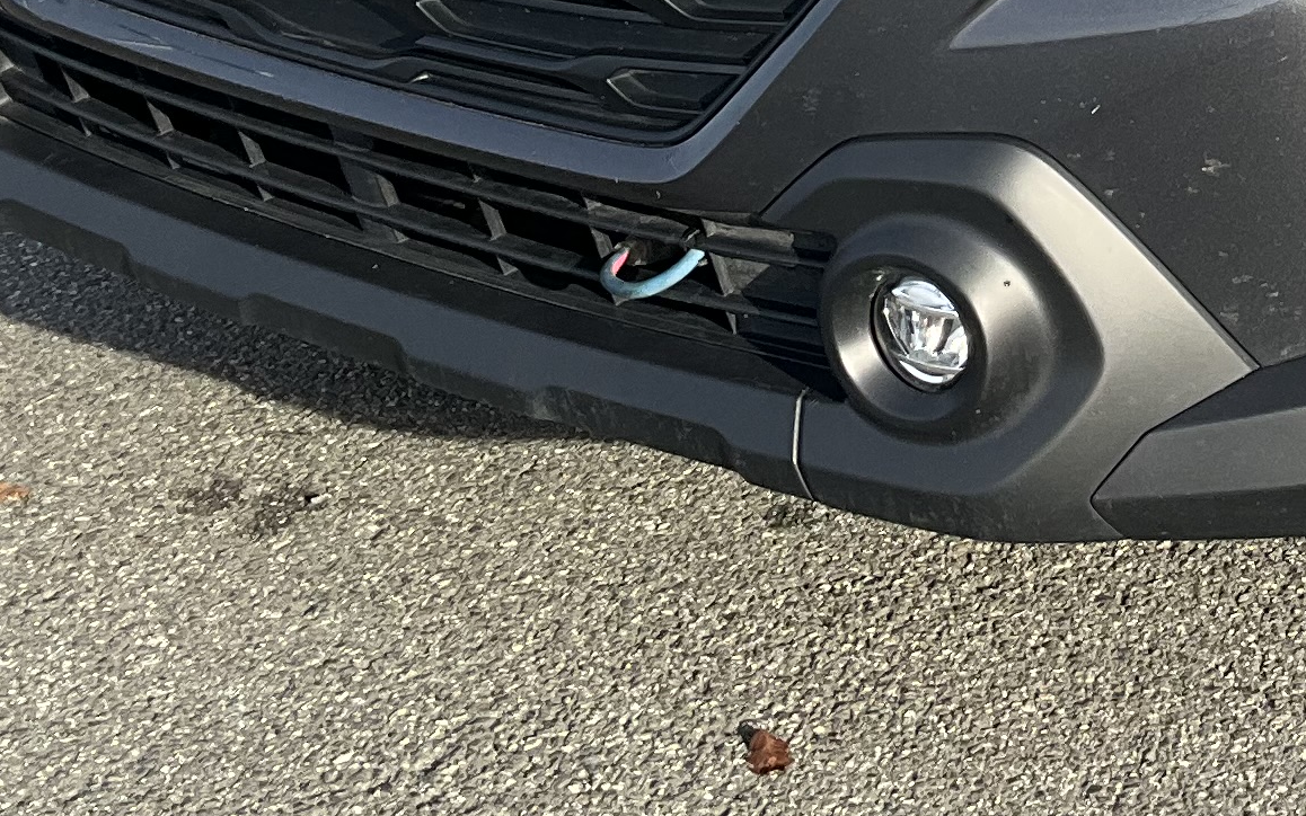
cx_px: 1401
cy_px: -484
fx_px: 3809
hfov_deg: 18.8
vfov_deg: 11.6
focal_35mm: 107
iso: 25
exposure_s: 1/759
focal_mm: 3
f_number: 1.8
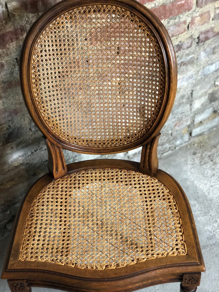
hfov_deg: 28.0
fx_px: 439
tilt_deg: -40.1
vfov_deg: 36.8
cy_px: 146
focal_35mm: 52
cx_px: 110
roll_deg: +3.6
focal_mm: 6
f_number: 2.4
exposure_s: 1/13
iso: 160
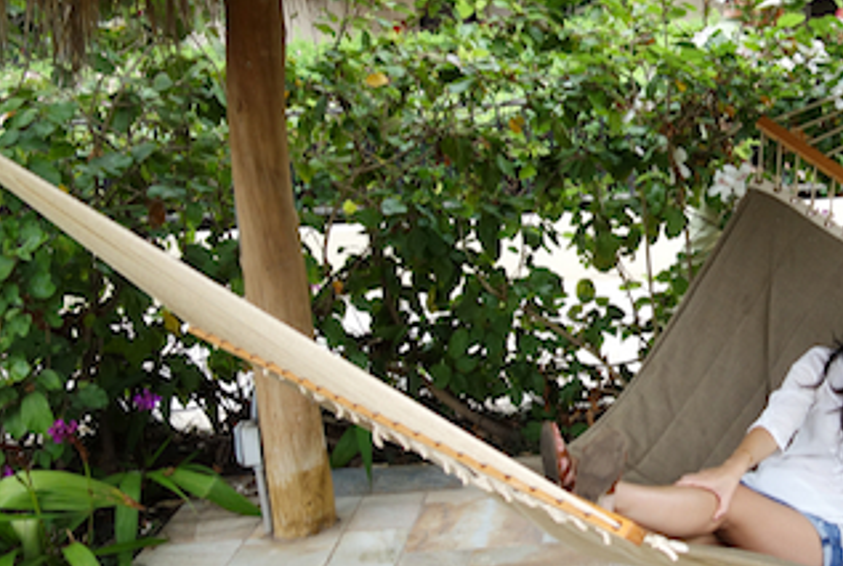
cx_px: 633
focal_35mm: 53
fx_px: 1244
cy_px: 214
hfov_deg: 36.6
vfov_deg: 25.6
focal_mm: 10.4
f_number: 1.8
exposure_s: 1/320
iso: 125
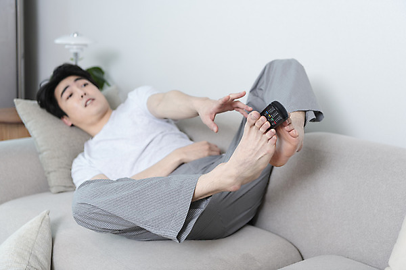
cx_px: 203
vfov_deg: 23.4
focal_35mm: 58
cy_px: 135
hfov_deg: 34.5
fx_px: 654
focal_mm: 58
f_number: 3.5
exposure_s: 1/125
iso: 200
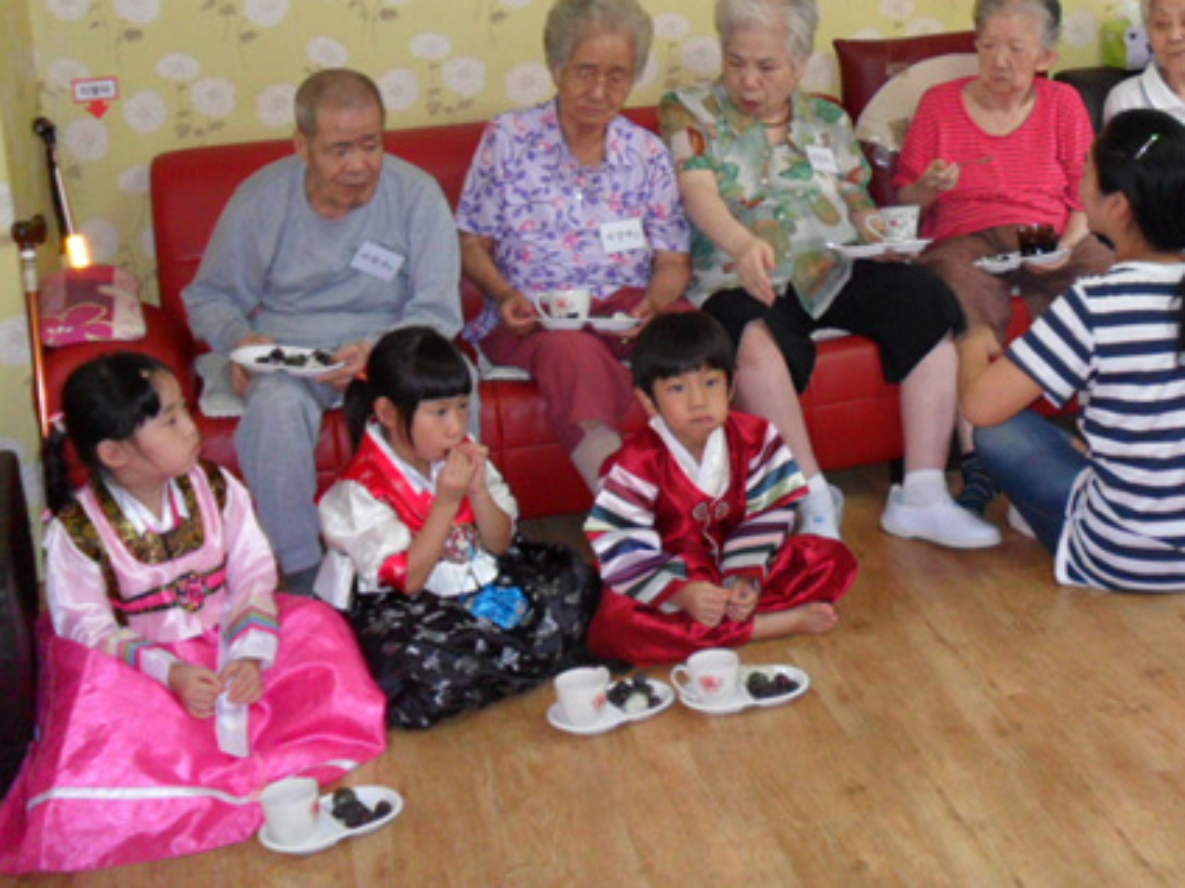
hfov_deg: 34.2
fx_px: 1883
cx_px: 885
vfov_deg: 26.1
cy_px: 193
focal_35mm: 55
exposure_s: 1/45
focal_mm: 6.3
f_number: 3
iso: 200
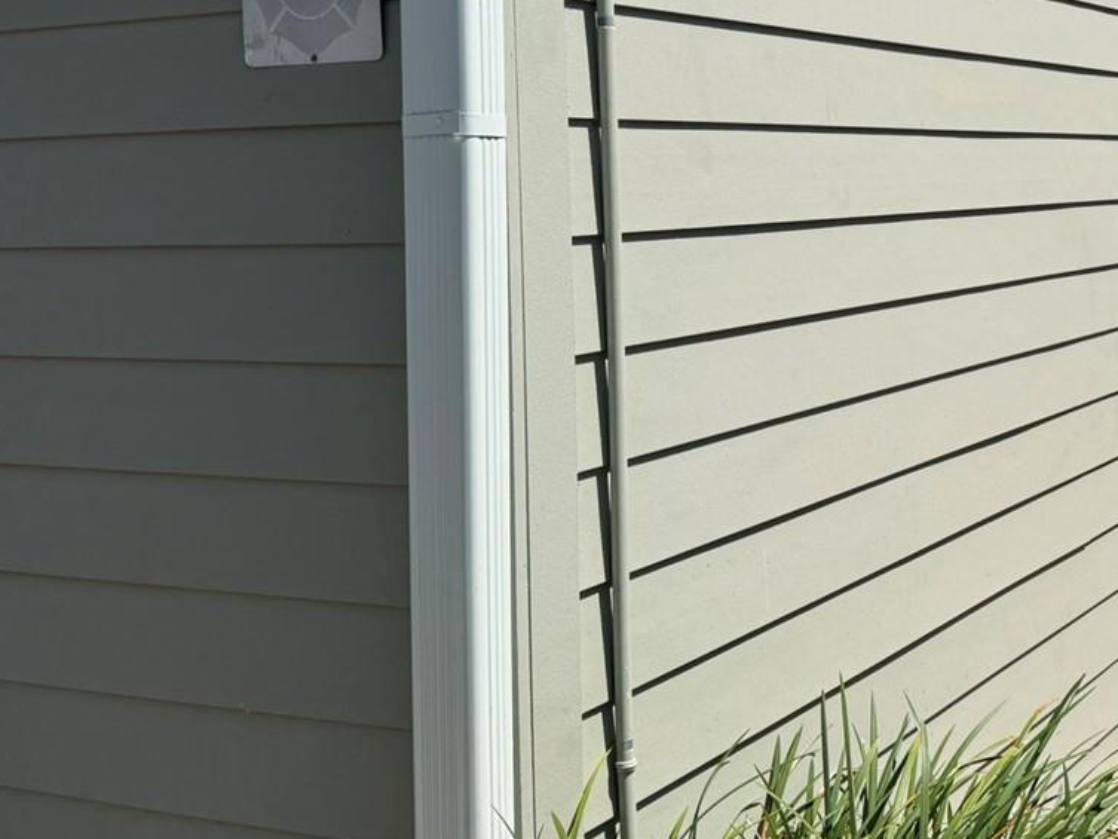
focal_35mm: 51
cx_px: 1063
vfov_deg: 28.0
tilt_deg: +0.3
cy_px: 180
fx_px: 1647
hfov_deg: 34.7
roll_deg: +1.2
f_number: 1.78
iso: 80
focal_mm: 6.76
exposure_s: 1/6711
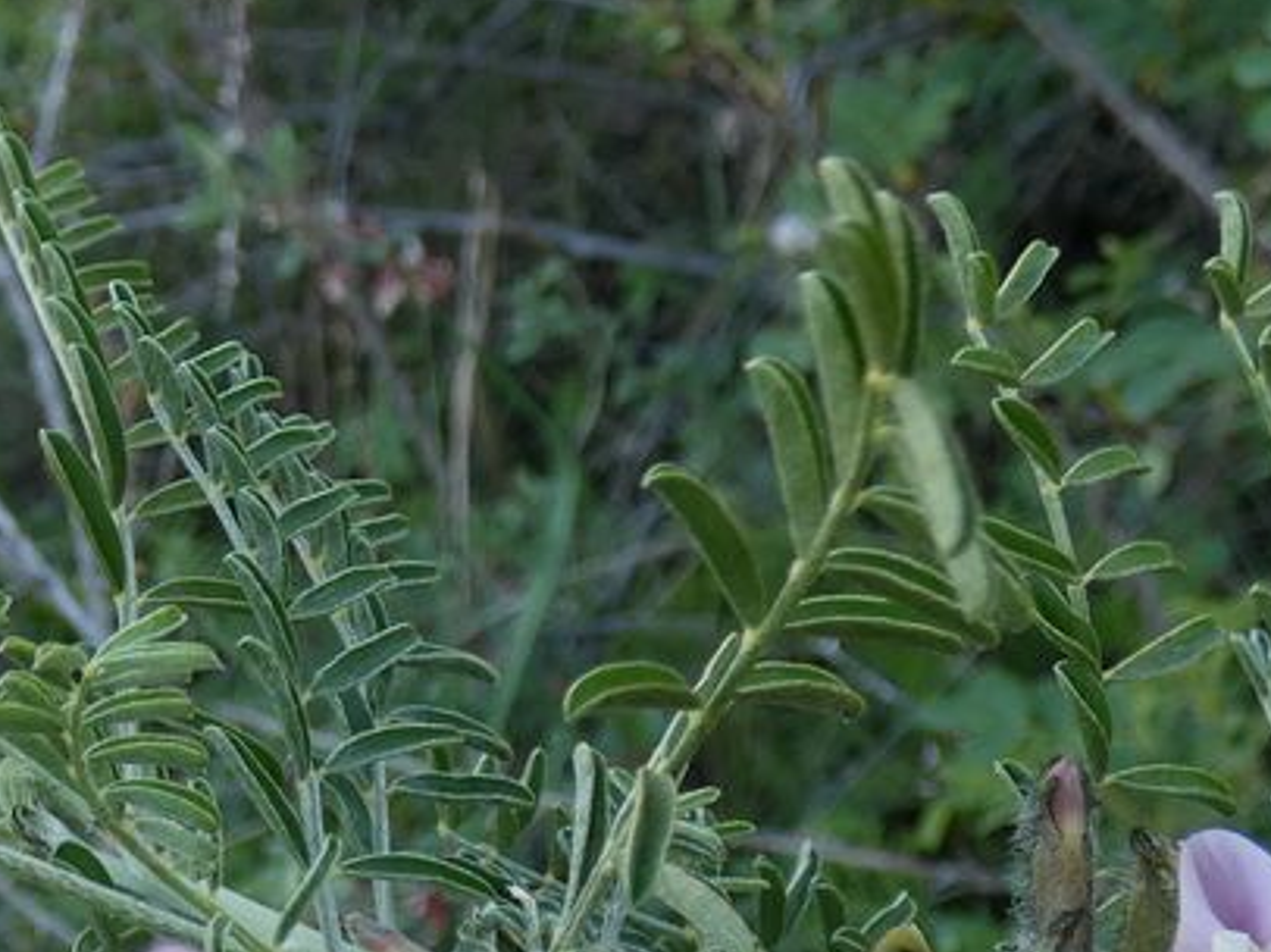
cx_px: -28
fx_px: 2532
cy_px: 871
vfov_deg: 20.8
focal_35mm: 69
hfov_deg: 26.5
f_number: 2.8
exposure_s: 1/160
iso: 80
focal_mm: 3.6
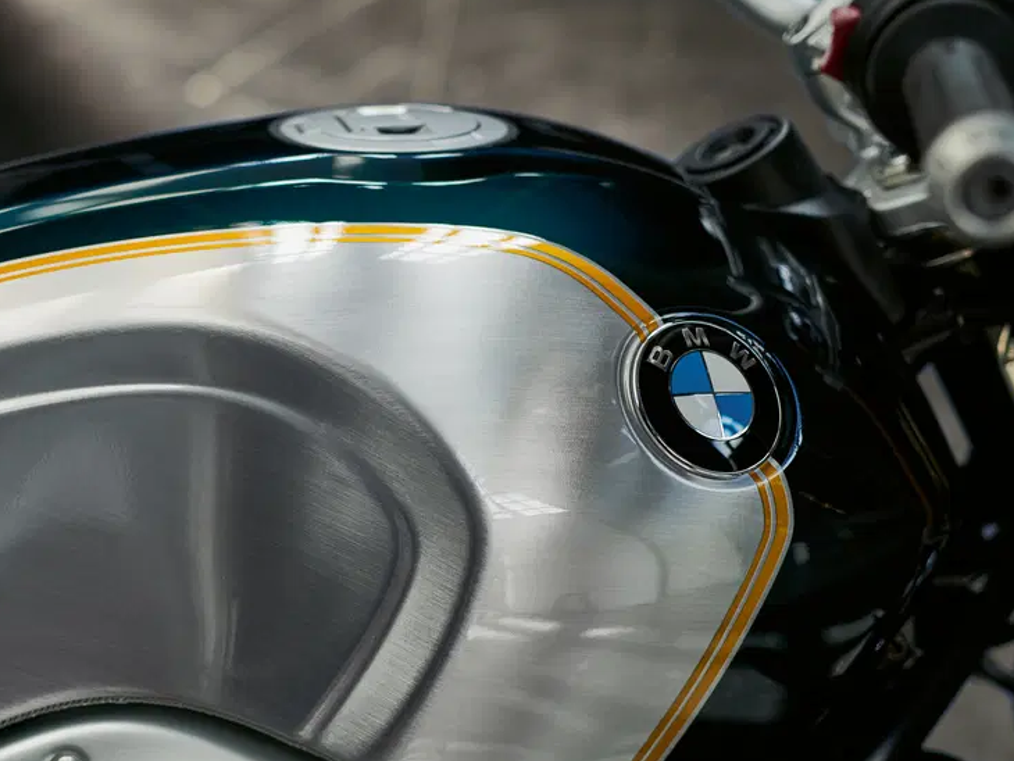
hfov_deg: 24.4
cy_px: 492
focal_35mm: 79
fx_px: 2315
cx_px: 243
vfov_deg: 18.6
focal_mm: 50
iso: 320
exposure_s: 1/250
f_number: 2.5
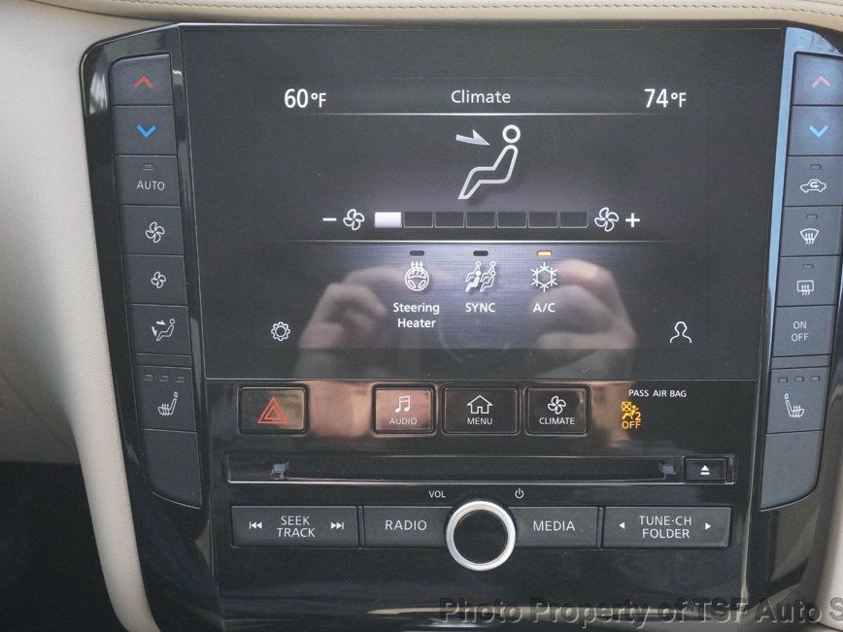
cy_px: 309
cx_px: 459
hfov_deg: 37.5
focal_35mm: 51
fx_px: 1242
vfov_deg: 28.6
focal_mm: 30
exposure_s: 1/250
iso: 6400
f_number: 9
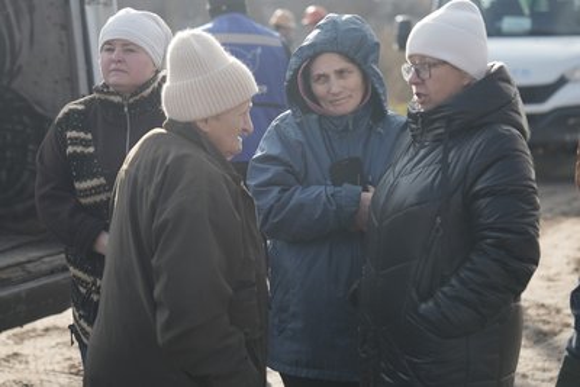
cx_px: 290
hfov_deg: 28.8
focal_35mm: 70
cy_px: 194
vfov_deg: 19.5
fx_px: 1128
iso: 200
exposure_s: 1/500
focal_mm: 70
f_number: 2.8
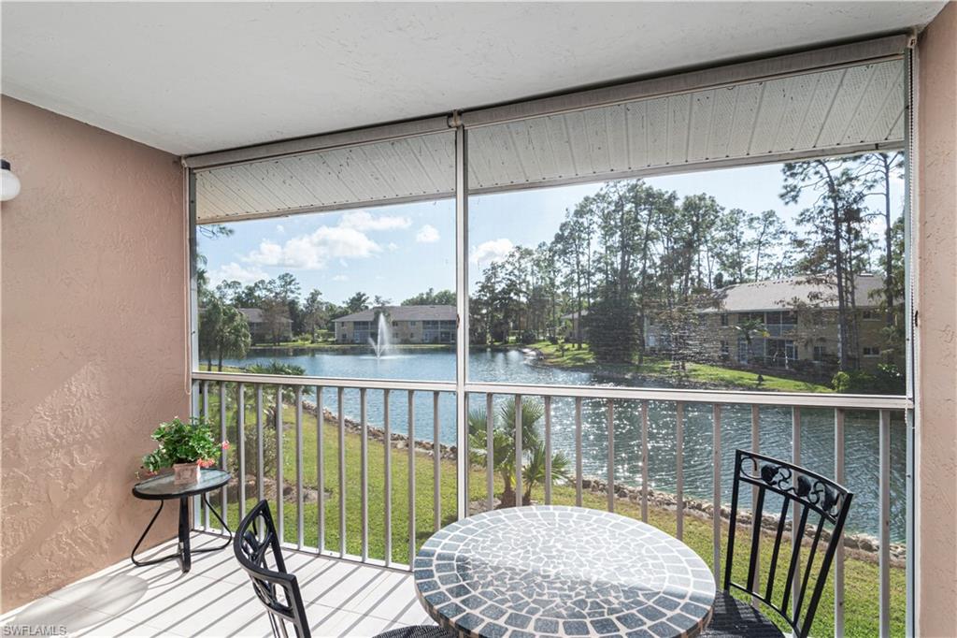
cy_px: 319
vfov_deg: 69.6
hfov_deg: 92.5
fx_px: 458
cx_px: 478
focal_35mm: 17
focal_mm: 11.5
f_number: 10
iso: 200
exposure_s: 1/125
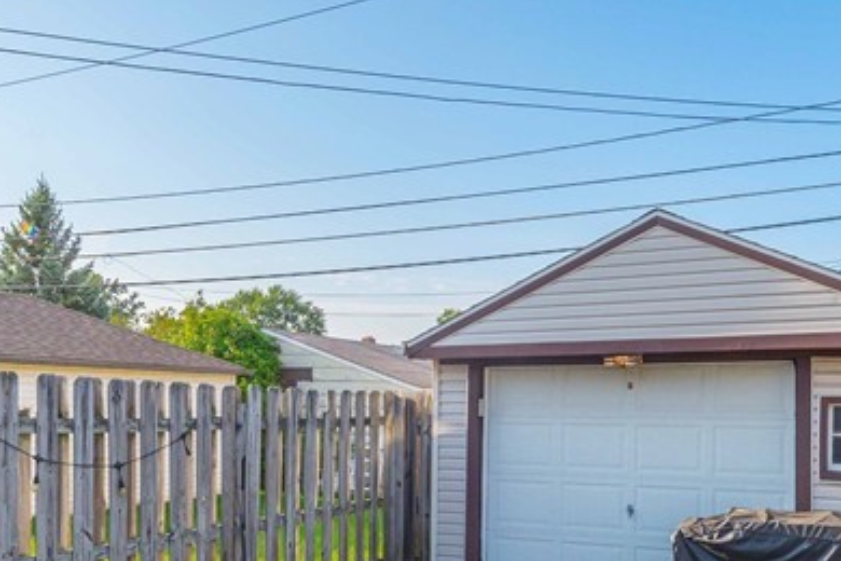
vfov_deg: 33.6
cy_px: 413
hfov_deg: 49.5
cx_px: 437
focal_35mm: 39
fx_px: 911
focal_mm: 14
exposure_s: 1/800
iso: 200
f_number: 9
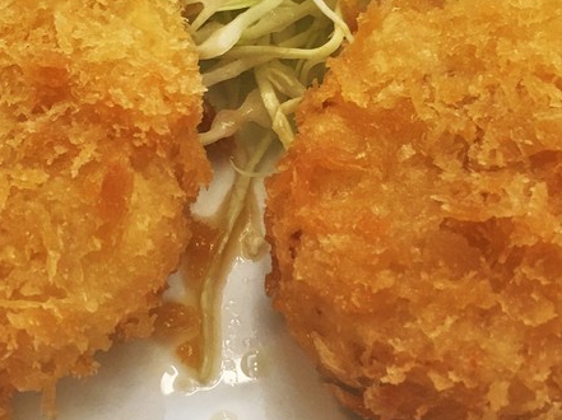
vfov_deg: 18.6
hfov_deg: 24.6
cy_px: 155
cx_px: 178
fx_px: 1282
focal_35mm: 79
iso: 50
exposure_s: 1/17
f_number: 2.2
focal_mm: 4.15
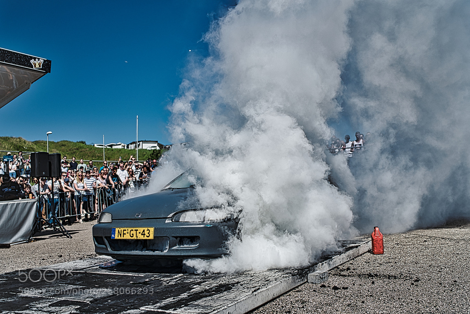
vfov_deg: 37.9
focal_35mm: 35
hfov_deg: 54.4
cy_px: 157
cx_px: 235
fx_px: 457
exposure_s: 1/1600
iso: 100
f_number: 2.8
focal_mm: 35
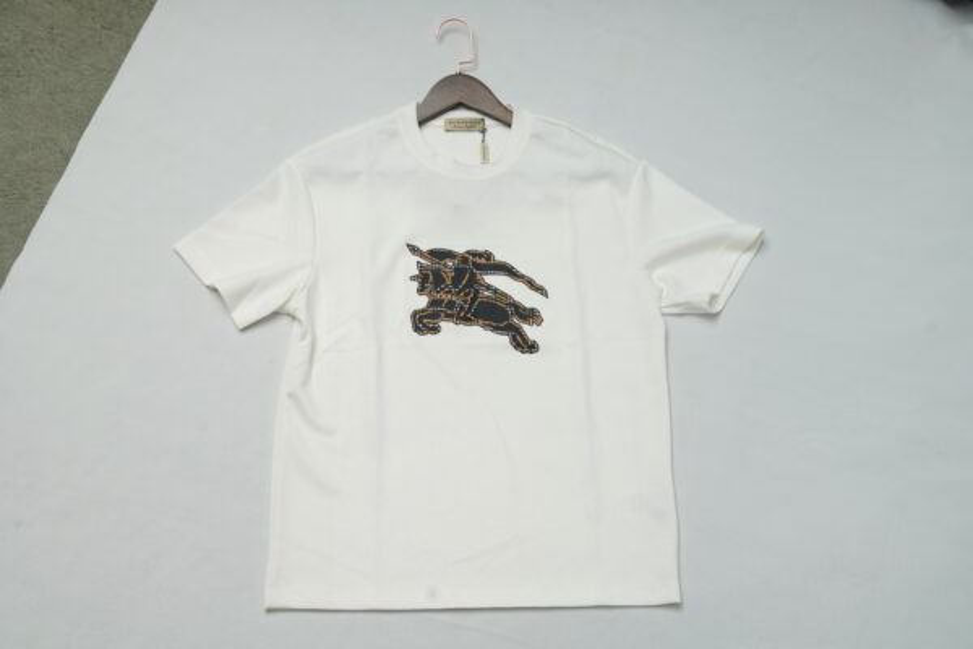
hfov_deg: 39.6
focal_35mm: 50
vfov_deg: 27.0
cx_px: 486
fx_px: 1351
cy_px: 324
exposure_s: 1/200
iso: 320
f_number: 6.3
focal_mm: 50
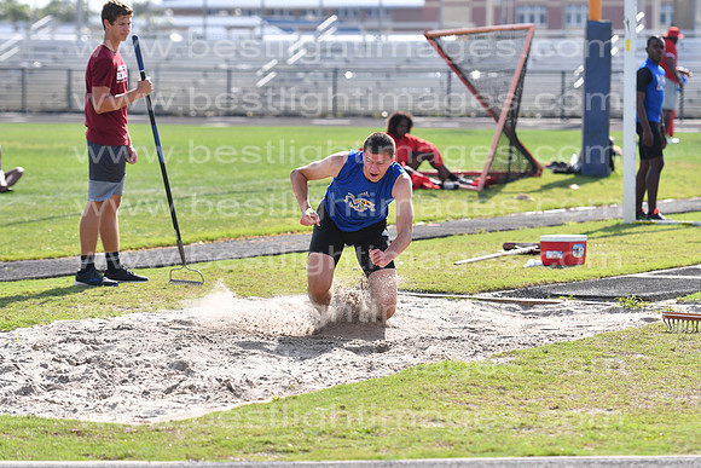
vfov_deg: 7.6
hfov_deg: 11.4
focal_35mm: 180
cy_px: 234
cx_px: 350
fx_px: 3506
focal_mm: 120
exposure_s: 1/2000
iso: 200
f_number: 4
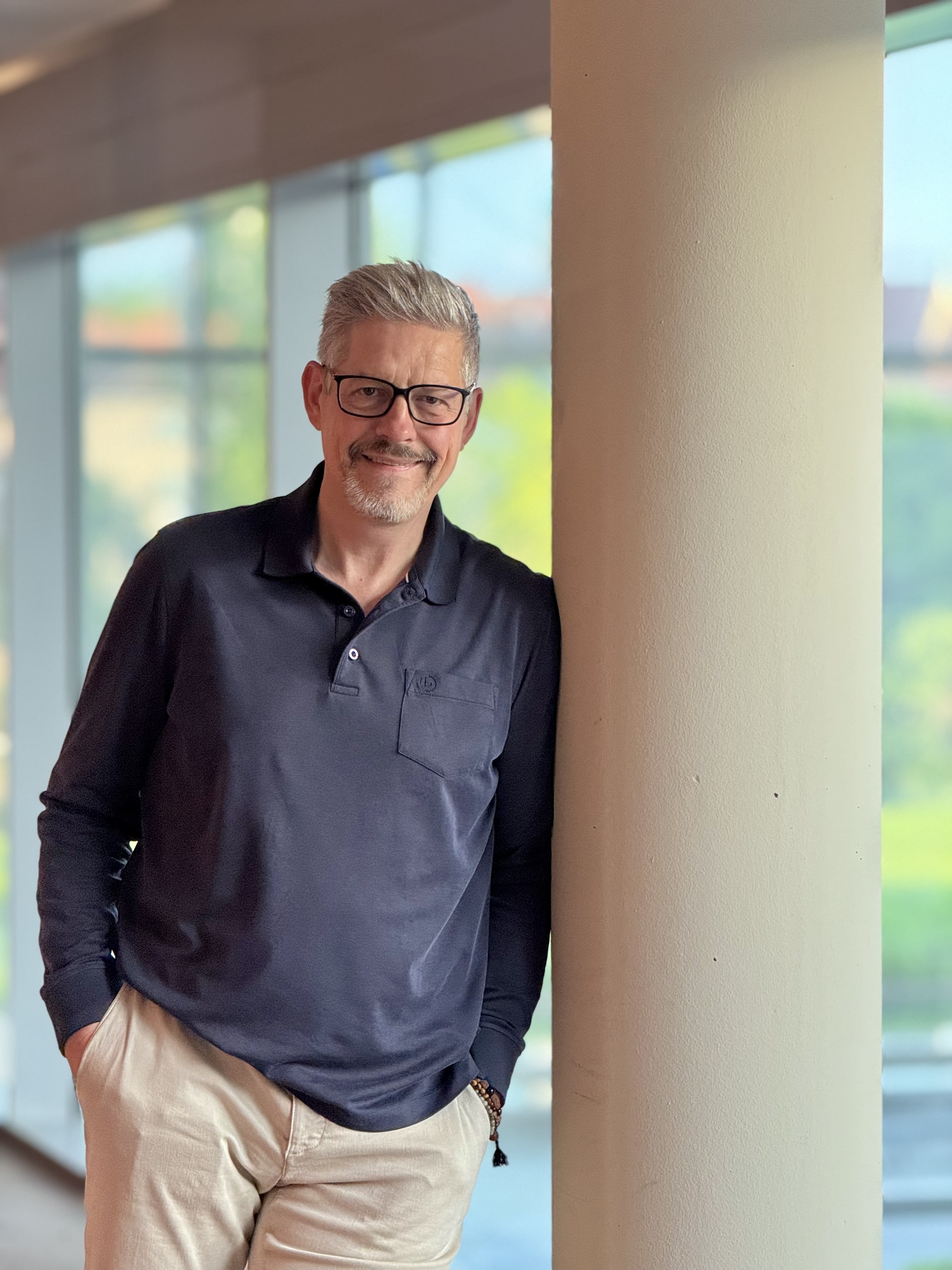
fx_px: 4400
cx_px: 476
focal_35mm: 120
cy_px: 635
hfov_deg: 12.3
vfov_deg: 16.4
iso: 250
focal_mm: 15.66
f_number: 2.8
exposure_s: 1/100
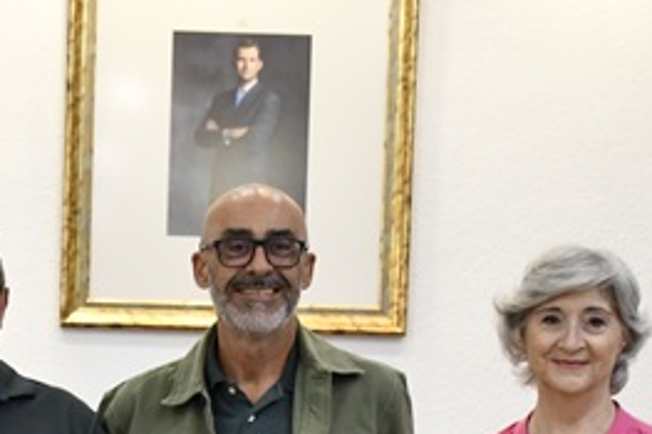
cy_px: 608
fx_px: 2787
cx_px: 109
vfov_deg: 8.7
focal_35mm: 154
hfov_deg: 13.3
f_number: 4
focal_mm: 30
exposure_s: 1/125
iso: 1800
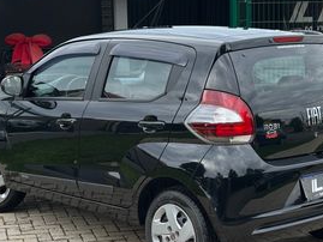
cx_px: 172
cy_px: 141
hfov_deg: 23.3
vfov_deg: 17.6
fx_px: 784
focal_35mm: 84
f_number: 1.78
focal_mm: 6.86
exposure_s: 1/767
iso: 64
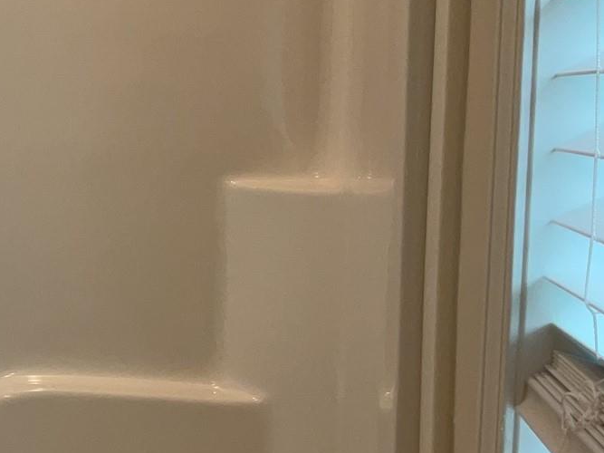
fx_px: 1553
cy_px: 240
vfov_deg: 16.6
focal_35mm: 89
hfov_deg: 19.7
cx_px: -240
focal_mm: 3
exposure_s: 1/120
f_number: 1.8
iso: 25
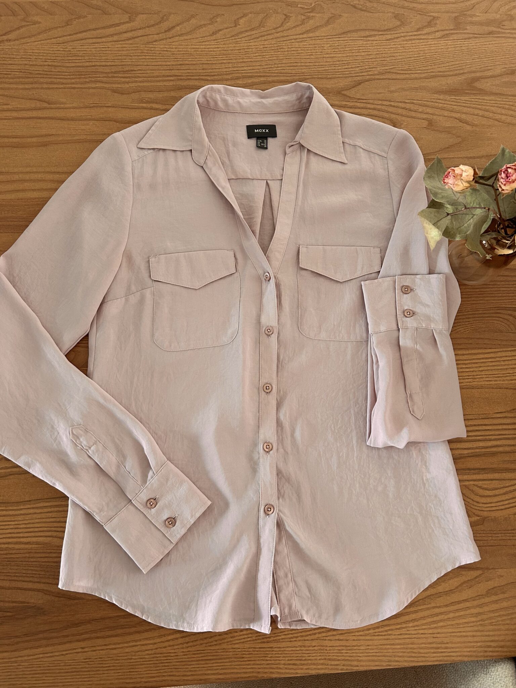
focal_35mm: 26
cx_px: 258
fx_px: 517
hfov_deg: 53.1
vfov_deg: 67.3
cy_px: 344
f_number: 1.5
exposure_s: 1/62
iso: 125
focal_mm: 5.7
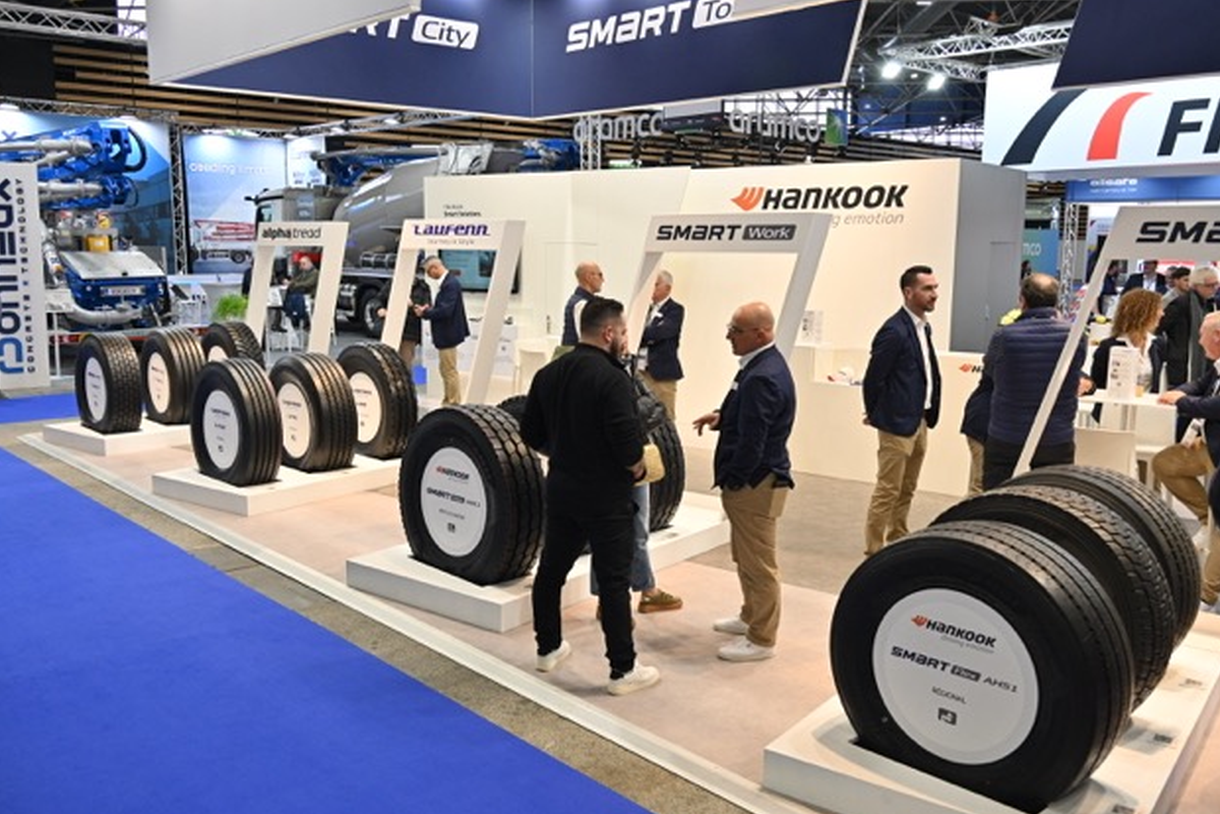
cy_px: 414
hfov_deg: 58.7
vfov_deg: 41.2
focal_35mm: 32
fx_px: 1085
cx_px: 596
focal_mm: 31
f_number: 6.3
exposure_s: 1/80
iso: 640
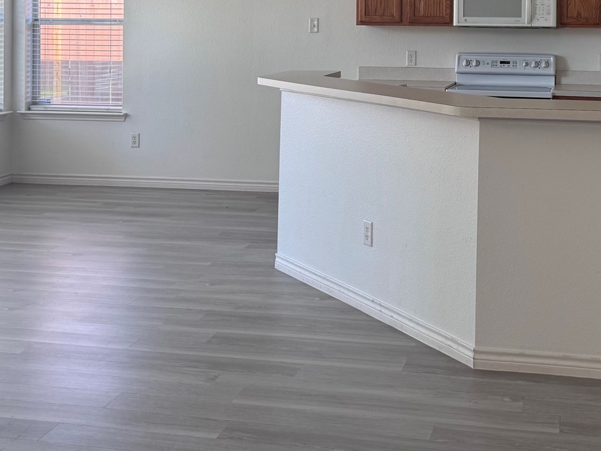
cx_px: 406
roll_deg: -0.7
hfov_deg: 35.2
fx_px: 938
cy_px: 19
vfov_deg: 25.9
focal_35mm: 54
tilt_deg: -1.7
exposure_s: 1/129
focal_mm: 6.76
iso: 100
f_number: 1.78
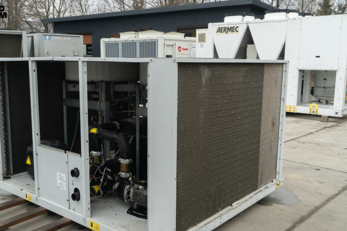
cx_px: 155
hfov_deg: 53.0
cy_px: 126
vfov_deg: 36.8
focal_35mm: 36
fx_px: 347
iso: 2500
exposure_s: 1/500
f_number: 9
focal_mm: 31
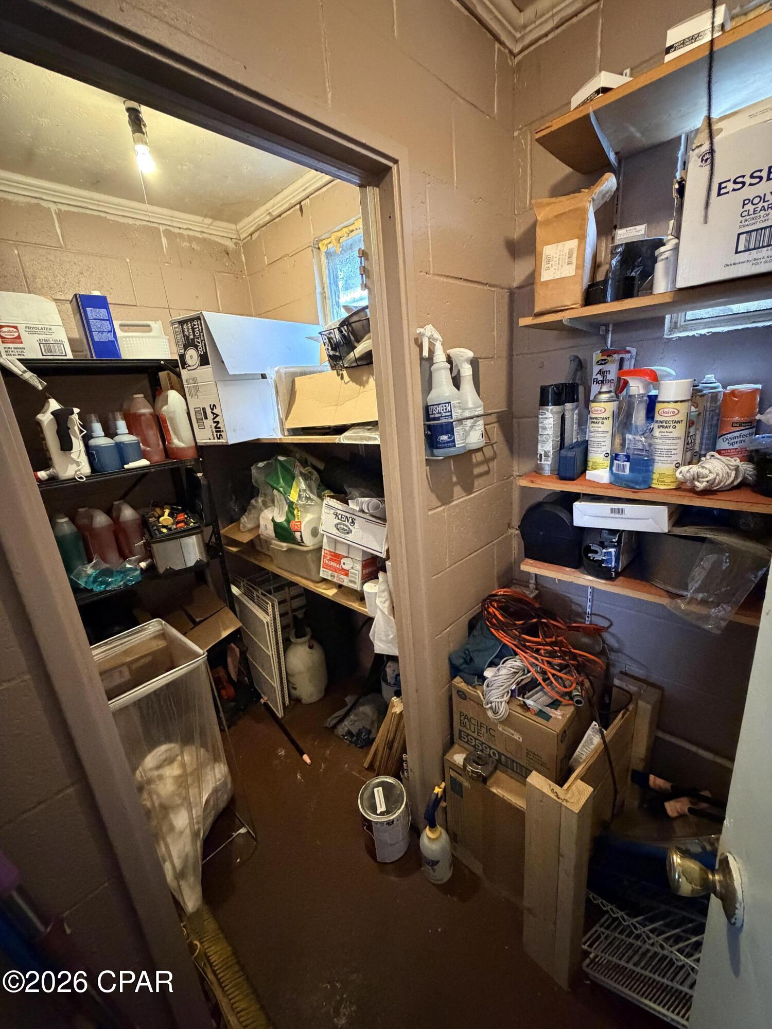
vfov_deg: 102.1
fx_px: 416
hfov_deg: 85.7
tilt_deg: -16.8
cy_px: 514
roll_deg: +4.9
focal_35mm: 14
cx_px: 386
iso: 1250
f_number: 2.2
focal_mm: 2.22
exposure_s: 1/40
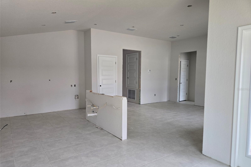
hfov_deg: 73.7
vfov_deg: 53.1
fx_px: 167
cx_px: 126
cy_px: 89
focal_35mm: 24
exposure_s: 1/180
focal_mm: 5.4
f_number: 1.8
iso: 200
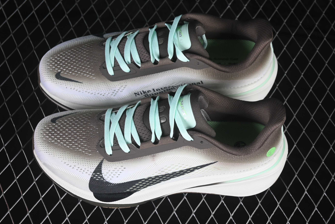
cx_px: 167
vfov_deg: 18.0
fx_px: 707
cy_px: 112
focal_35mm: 76
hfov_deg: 26.6
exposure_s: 1/80
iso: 160
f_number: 7.1
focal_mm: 50
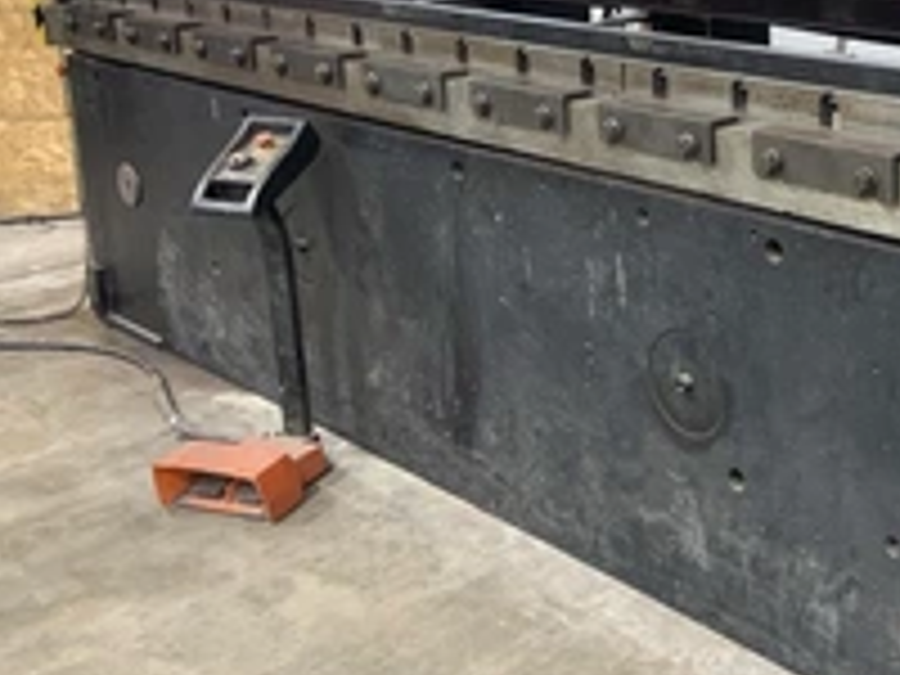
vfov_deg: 27.6
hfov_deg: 34.6
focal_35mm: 52
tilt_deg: -14.3
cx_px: 819
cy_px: 153
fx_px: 1352
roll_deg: +1.5
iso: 160
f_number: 1.8
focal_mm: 4.25
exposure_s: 1/60
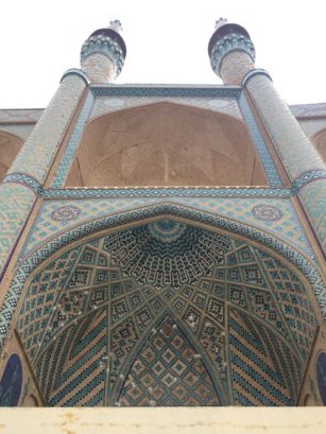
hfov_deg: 41.8
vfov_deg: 53.7
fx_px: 427
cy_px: 251
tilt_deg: +50.6
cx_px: 159
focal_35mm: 34
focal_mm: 4.15
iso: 32
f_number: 2.2
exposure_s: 1/1368
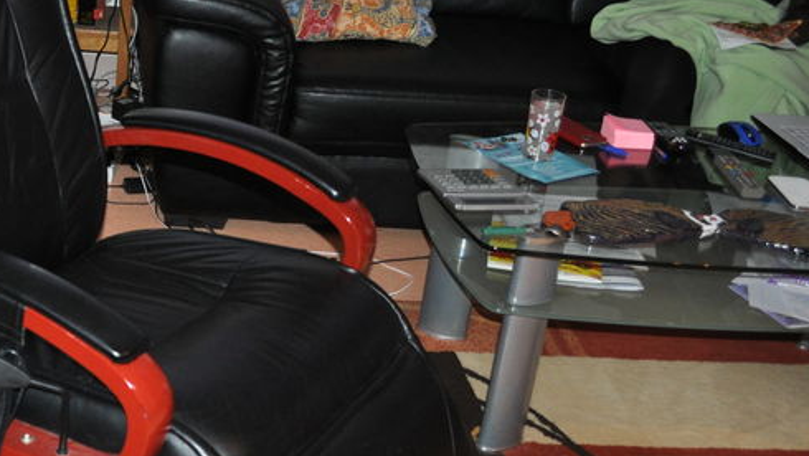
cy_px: 241
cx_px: 36
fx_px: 1373
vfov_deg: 18.8
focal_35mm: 64
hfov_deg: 30.9
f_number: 3.8
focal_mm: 20
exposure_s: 1/60
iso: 800
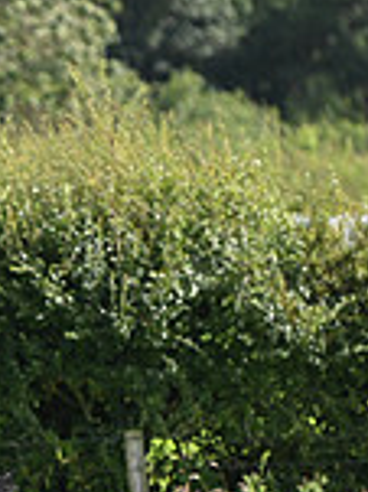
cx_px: -453
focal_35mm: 593
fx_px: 8417
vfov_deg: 3.3
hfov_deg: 2.5
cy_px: 311
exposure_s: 1/1250
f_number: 3.5
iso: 250
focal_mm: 160
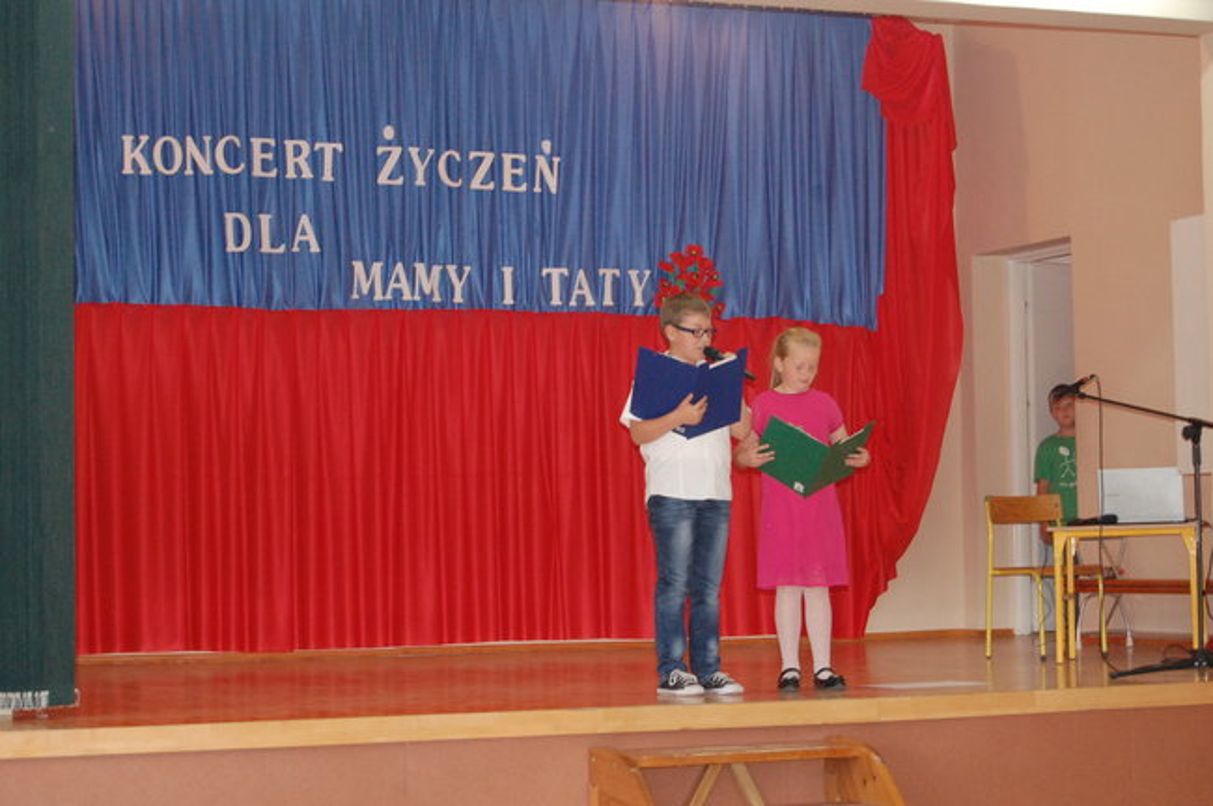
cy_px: 403
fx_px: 2777
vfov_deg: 16.5
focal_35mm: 82
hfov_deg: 24.6
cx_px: 606
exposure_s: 1/60
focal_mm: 55
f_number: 5.6
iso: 1600
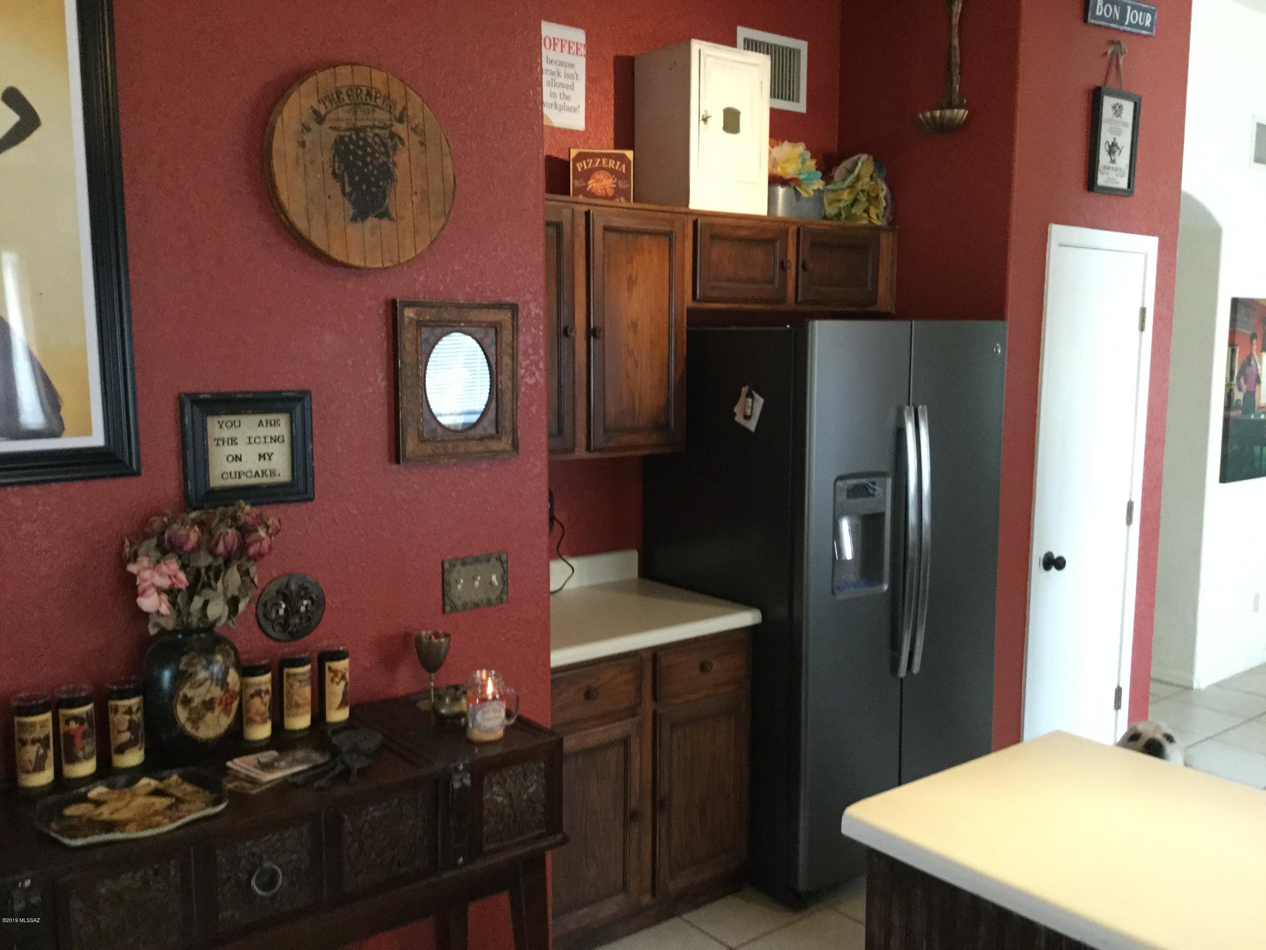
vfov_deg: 45.4
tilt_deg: -7.6
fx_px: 1134
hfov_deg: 58.4
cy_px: 475
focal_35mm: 31
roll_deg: -0.5
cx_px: 633
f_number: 2.4
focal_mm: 3.3
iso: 200
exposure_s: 1/24
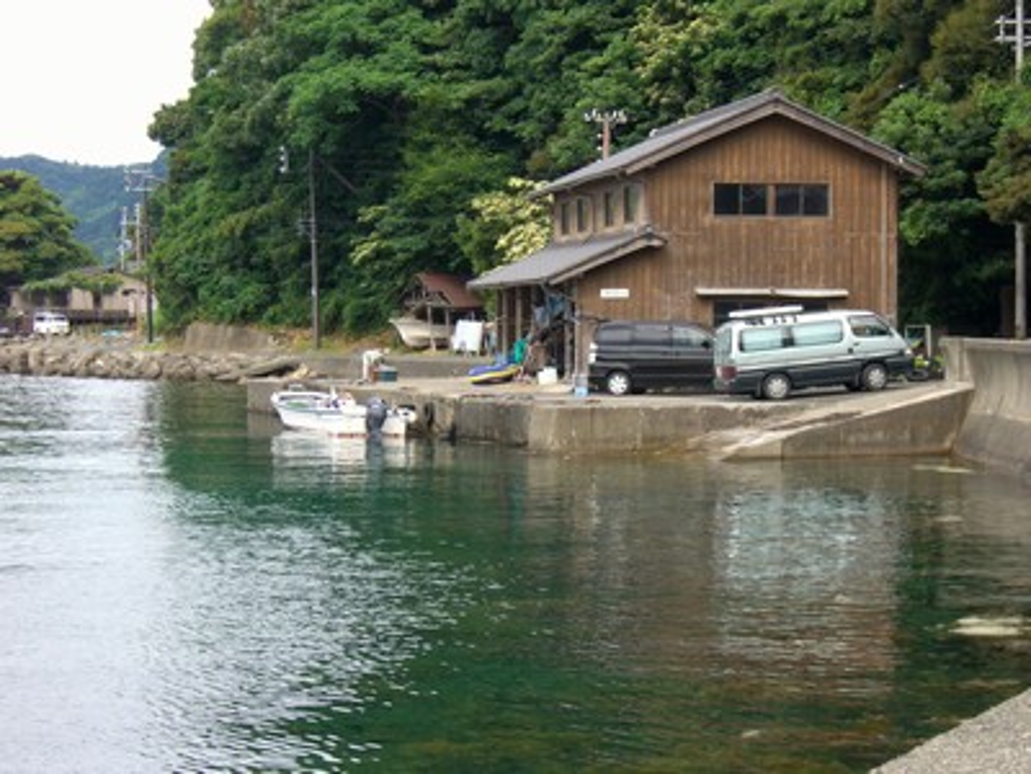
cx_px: 516
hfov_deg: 17.3
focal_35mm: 114
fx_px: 3395
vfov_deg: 13.0
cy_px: 387
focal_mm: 23.7
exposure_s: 1/100
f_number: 5.4
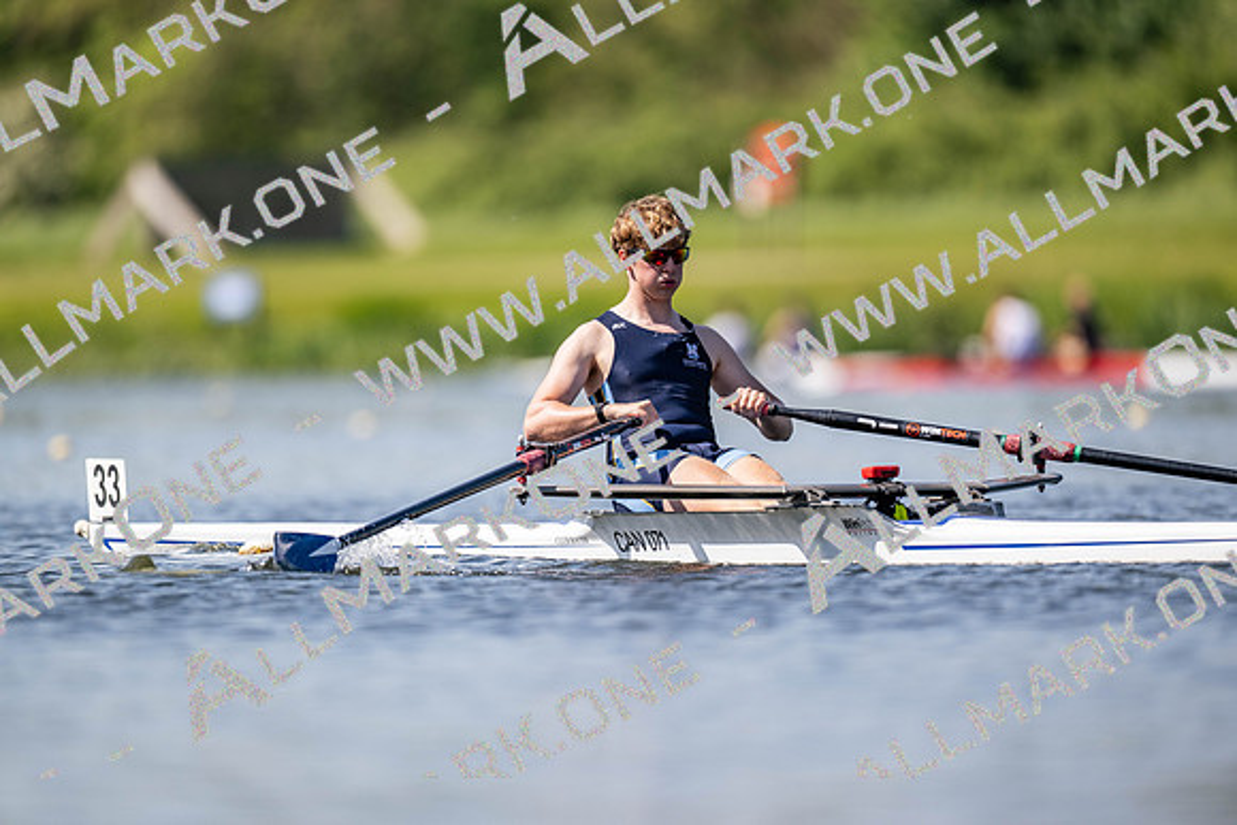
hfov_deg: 3.4
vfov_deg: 2.3
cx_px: 618
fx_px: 20621
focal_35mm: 600
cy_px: 412
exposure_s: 1/2500
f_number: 4
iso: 250
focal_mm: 600
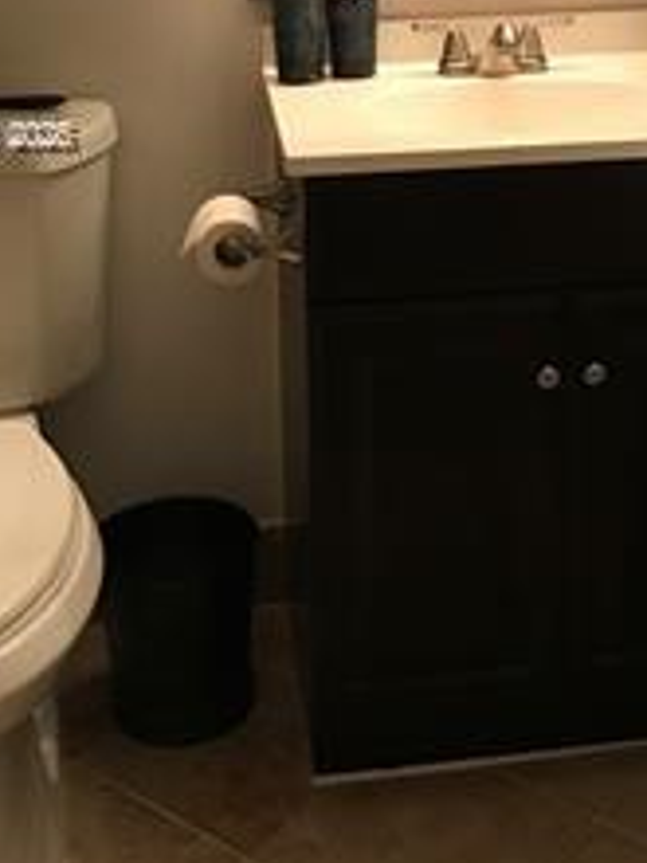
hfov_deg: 24.0
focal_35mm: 61
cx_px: 388
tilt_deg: -15.4
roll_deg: +1.4
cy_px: 137
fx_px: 1520
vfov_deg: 30.7
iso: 64
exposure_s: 1/15
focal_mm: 3.99
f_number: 1.8
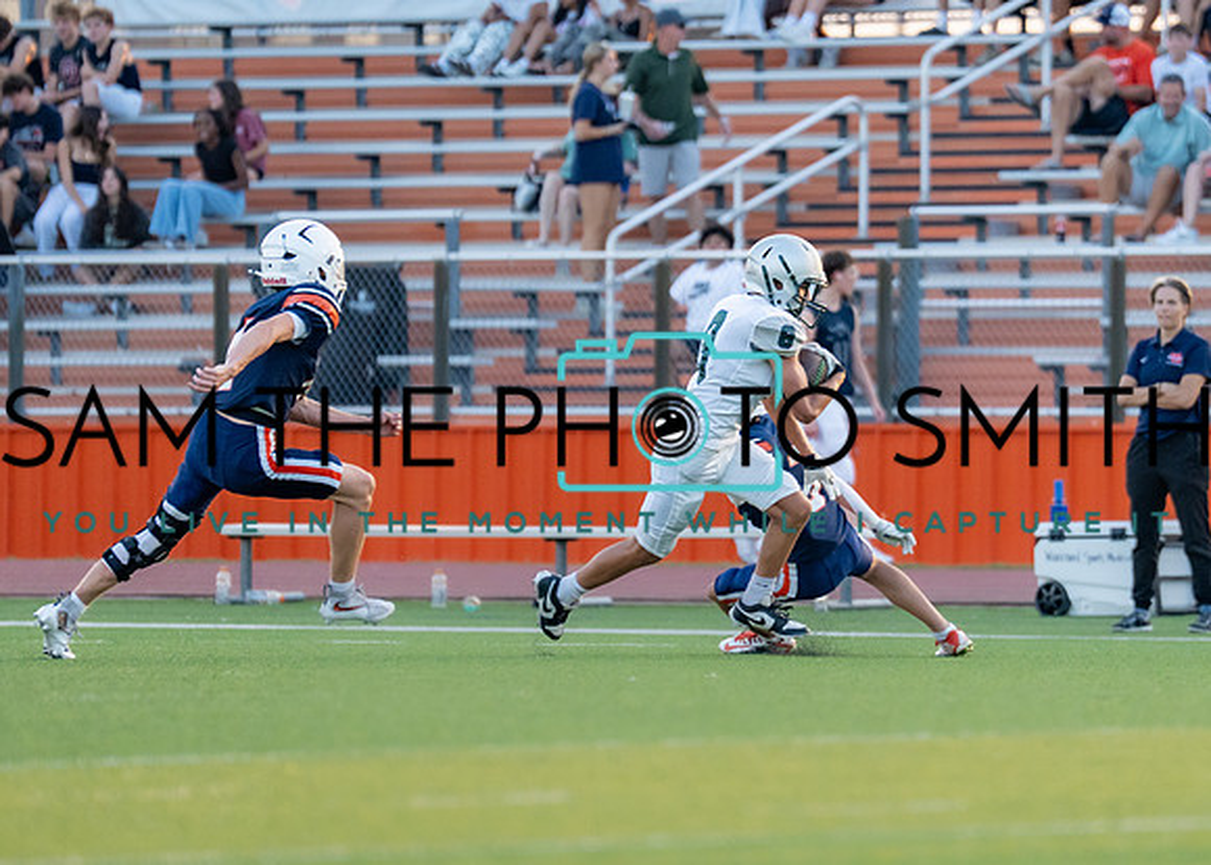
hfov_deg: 4.6
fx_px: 15189
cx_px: 830
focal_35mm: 442
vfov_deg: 3.3
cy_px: 396
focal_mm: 200
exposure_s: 1/1250
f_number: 2.8
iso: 800
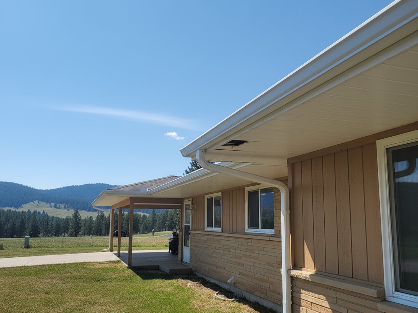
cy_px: 156
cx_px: 209
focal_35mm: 26
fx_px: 314
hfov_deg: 67.3
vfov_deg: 53.1
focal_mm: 5.7
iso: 1327
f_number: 1.5
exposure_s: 1/296
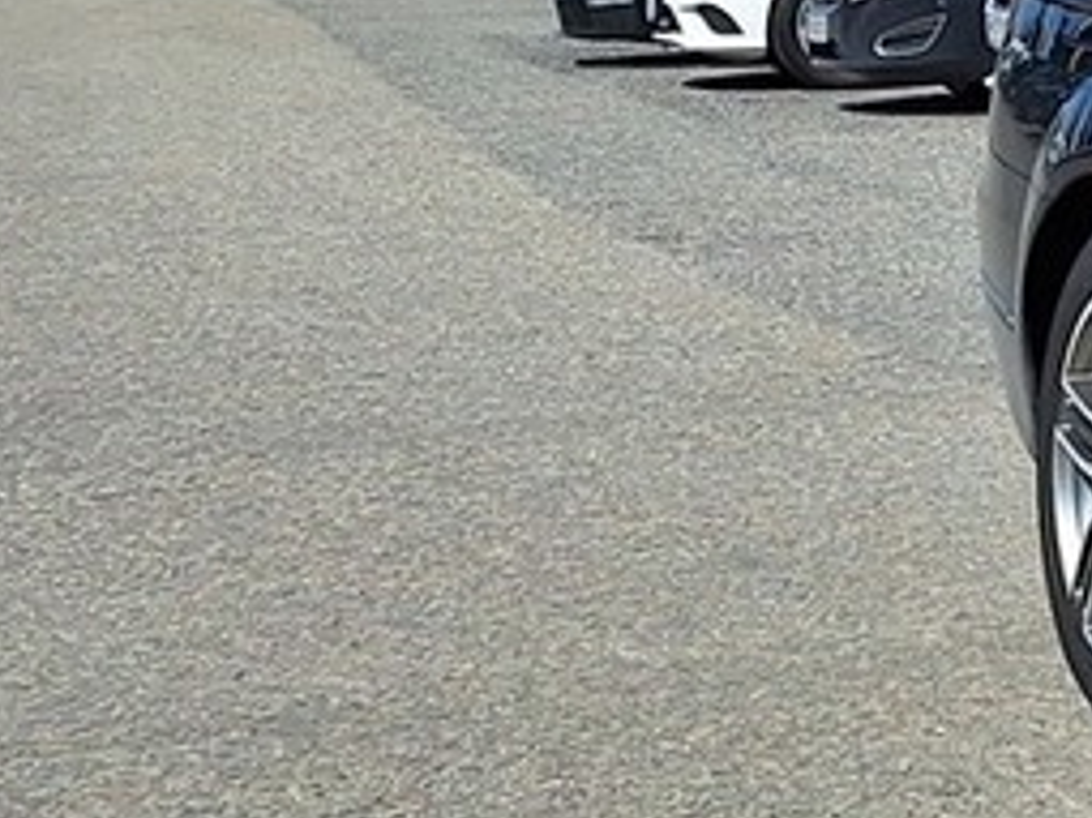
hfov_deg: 12.0
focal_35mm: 130
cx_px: 2689
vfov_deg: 11.2
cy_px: -184
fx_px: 4099
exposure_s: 1/4739
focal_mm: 5.54
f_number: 1.8
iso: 40
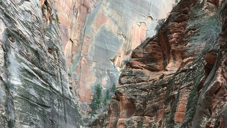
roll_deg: -4.4
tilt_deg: +4.0
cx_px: 115
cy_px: 133
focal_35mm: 43
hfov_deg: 47.4
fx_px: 259
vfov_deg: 26.0
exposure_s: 1/120
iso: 40
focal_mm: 4.15
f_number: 2.2
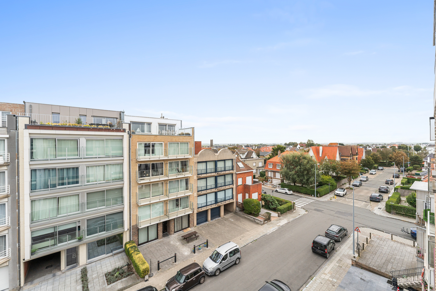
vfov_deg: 81.2
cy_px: 146
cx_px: 218
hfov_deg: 104.3
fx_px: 170
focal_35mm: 14
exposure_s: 1/500
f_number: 9
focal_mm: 14
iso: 250
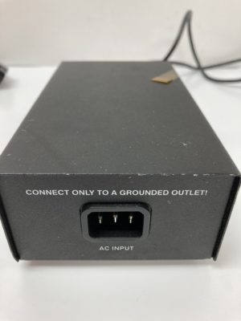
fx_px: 260
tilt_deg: -32.0
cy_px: 160
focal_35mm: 28
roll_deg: -0.3
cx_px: 120
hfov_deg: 49.7
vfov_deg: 63.4
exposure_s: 1/60
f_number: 1.8
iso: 50
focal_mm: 3.99
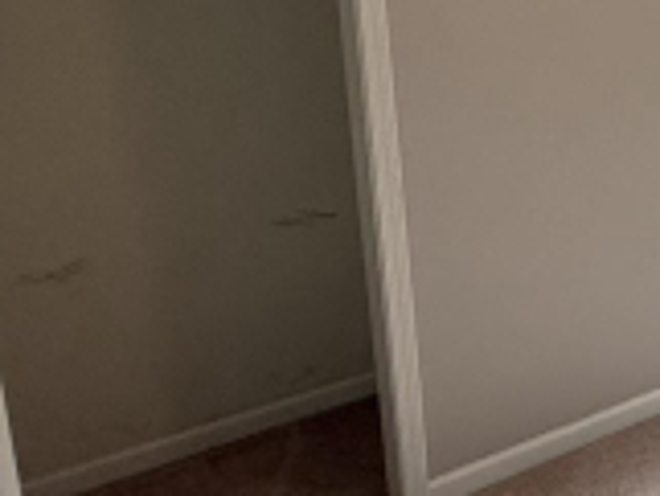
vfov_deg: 24.5
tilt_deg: -11.3
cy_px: 45
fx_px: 1107
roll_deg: -1.3
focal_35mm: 58
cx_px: 986
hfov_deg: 25.3
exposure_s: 1/60
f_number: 2.2
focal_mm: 2.22
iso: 200
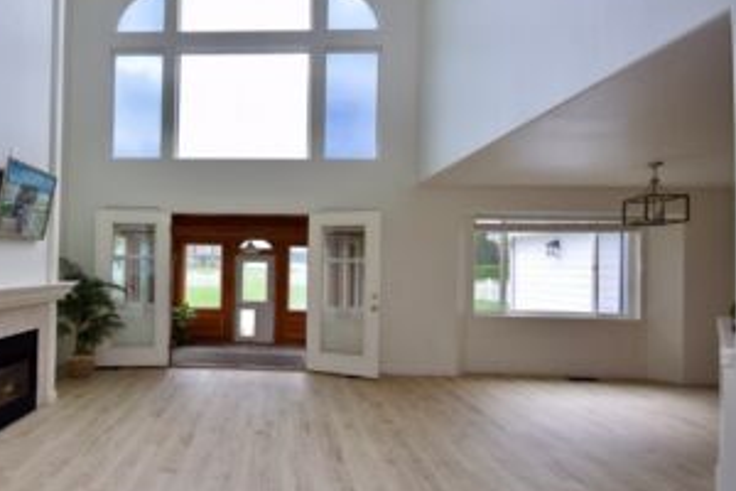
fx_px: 409
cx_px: 255
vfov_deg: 61.9
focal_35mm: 20
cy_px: 254
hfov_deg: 81.6
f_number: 7.1
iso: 400
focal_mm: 10
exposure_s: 1/200
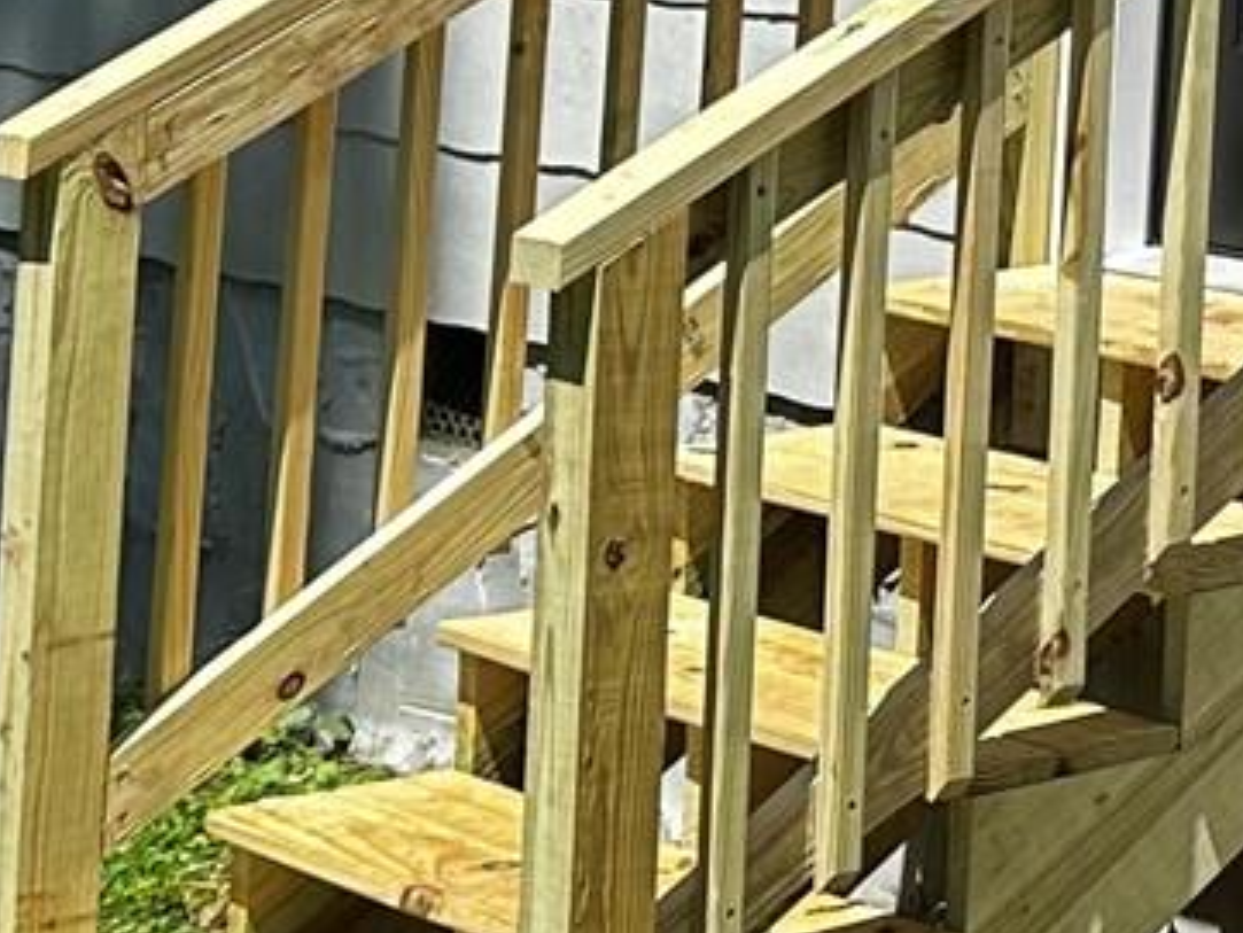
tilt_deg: +5.4
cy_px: -868
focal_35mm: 136
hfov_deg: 12.4
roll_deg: -1.5
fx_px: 4885
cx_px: 2631
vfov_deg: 10.2
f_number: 1.78
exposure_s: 1/3247
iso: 80
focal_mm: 6.86
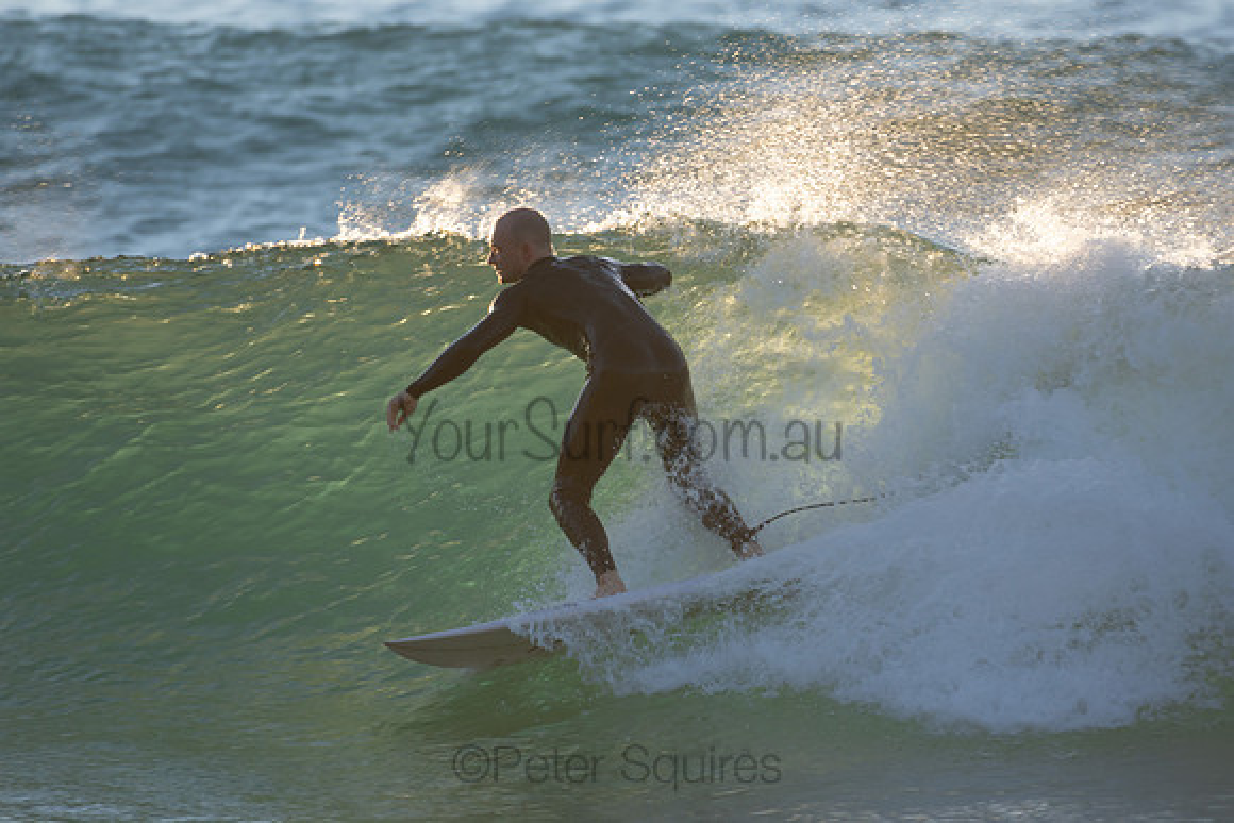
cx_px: 617
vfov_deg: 1.8
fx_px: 25713
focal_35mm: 750
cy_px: 412
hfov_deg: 2.7
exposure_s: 1/400
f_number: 5.6
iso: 250
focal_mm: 500
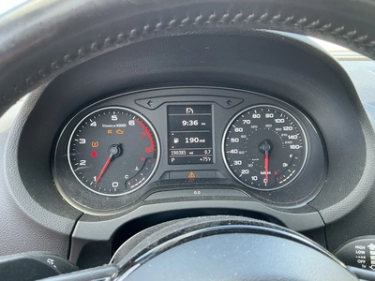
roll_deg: -1.2
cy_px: 140
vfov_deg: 49.7
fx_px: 303
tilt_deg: -20.0
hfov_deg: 63.4
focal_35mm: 28
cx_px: 188
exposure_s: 1/66
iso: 64
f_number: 1.8
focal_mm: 3
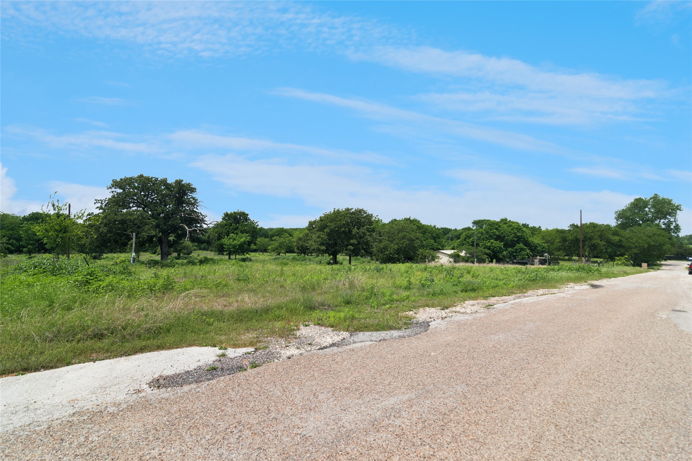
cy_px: 230
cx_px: 346
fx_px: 317
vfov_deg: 72.0
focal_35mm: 16
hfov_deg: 95.0
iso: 100
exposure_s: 1/250
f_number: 8
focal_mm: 11
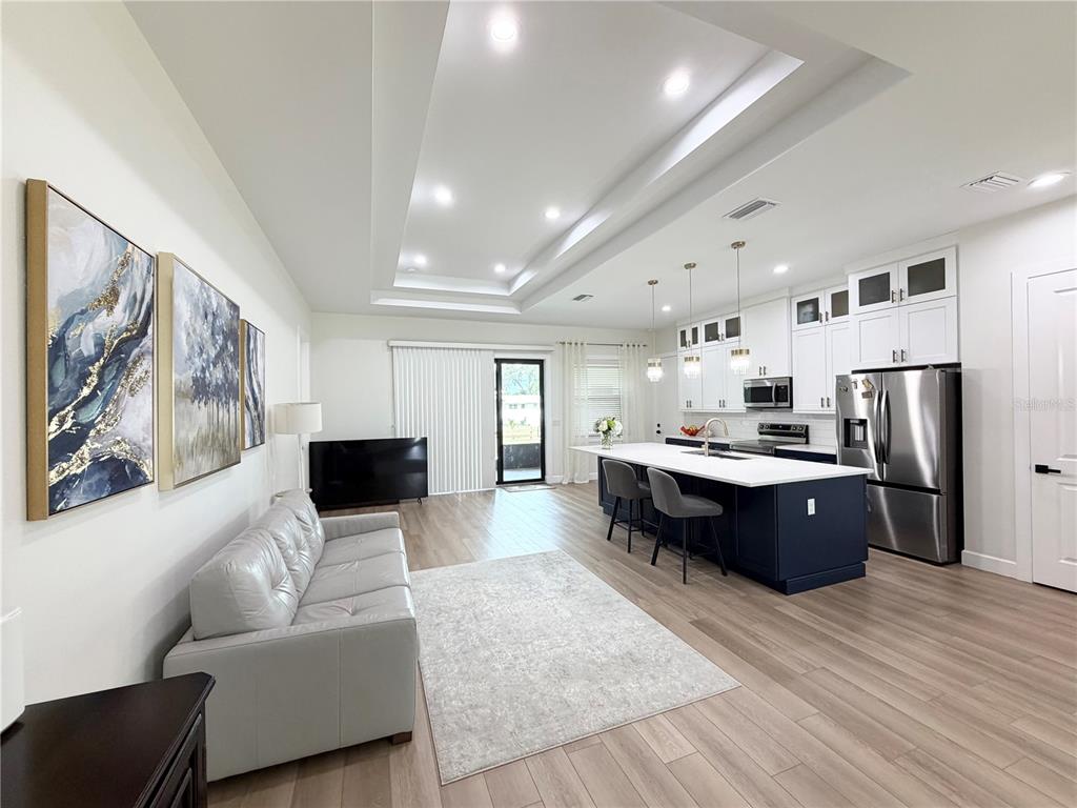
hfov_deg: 102.1
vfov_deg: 85.7
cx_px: 538
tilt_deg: -0.1
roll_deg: +0.7
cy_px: 404
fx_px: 436
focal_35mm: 14
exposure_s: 1/120
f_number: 2.2
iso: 160
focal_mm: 2.22
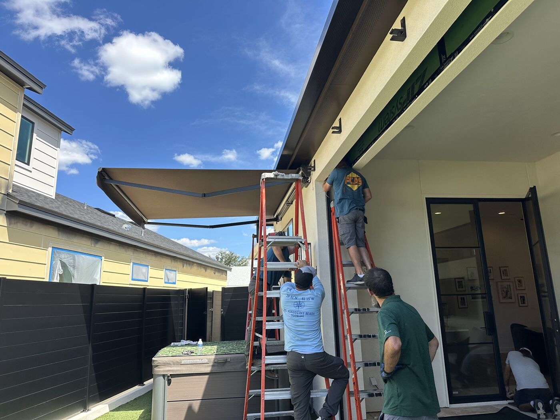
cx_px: 280
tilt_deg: +12.9
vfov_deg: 56.8
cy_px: 210
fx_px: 388
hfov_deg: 71.6
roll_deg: +1.1
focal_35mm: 24
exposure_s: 1/1988
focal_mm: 6.86
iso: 80
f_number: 1.78
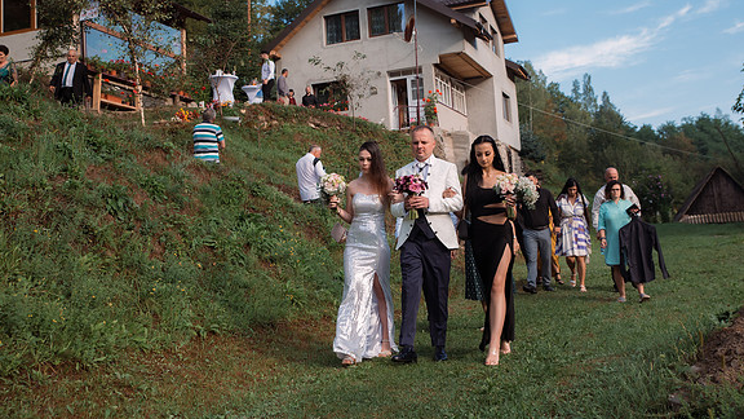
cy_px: 155
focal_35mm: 40
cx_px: 402
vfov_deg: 29.6
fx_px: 789
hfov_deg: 50.4
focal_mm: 35
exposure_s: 1/500
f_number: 3.5
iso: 250
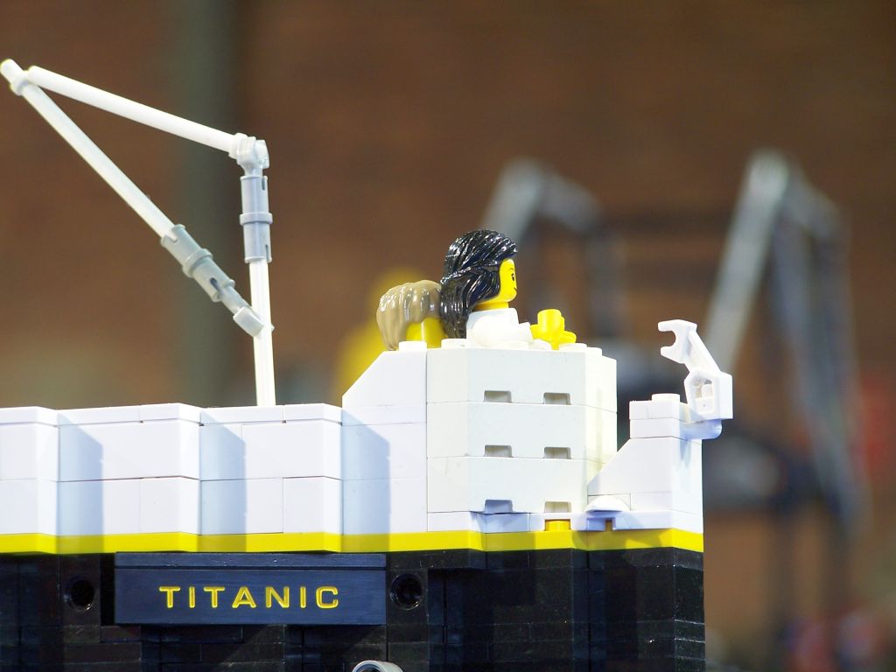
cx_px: 448
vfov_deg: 7.9
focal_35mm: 189
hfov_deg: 10.5
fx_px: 4892
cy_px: 336
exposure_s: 1/3
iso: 80
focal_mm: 31.3
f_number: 3.2
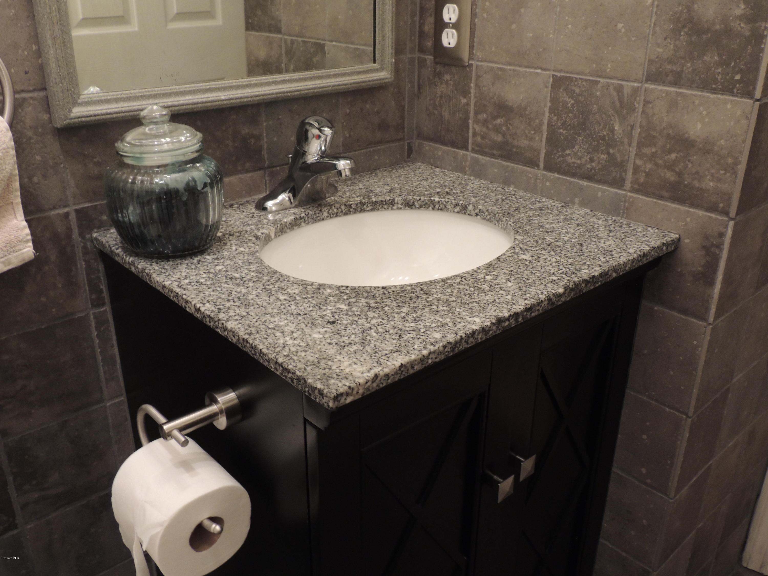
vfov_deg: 42.9
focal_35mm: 33
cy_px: 288
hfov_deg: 55.4
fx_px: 732
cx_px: 384
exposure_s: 1/13
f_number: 3.2
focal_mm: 5.8
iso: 400
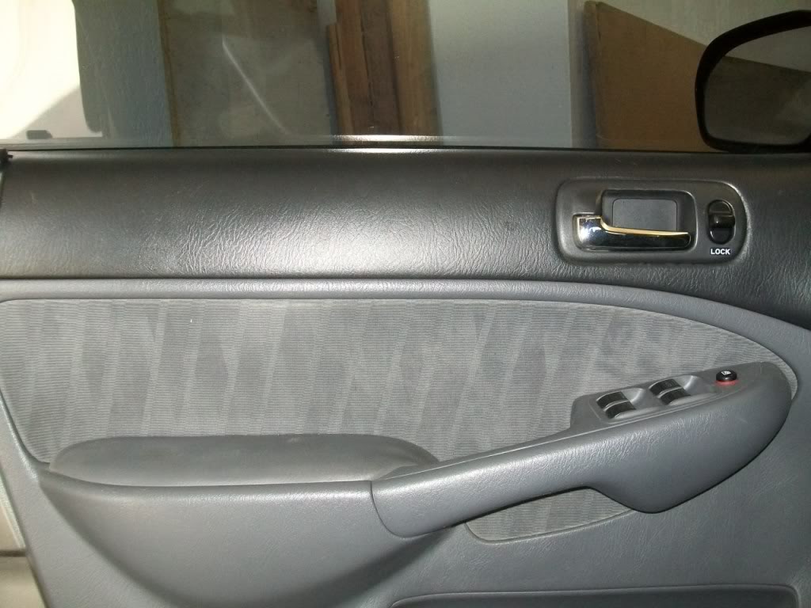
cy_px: 304
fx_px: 843
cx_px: 406
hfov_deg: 51.4
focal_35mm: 36
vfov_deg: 39.7
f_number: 2.7
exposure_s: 1/60
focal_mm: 6
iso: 160
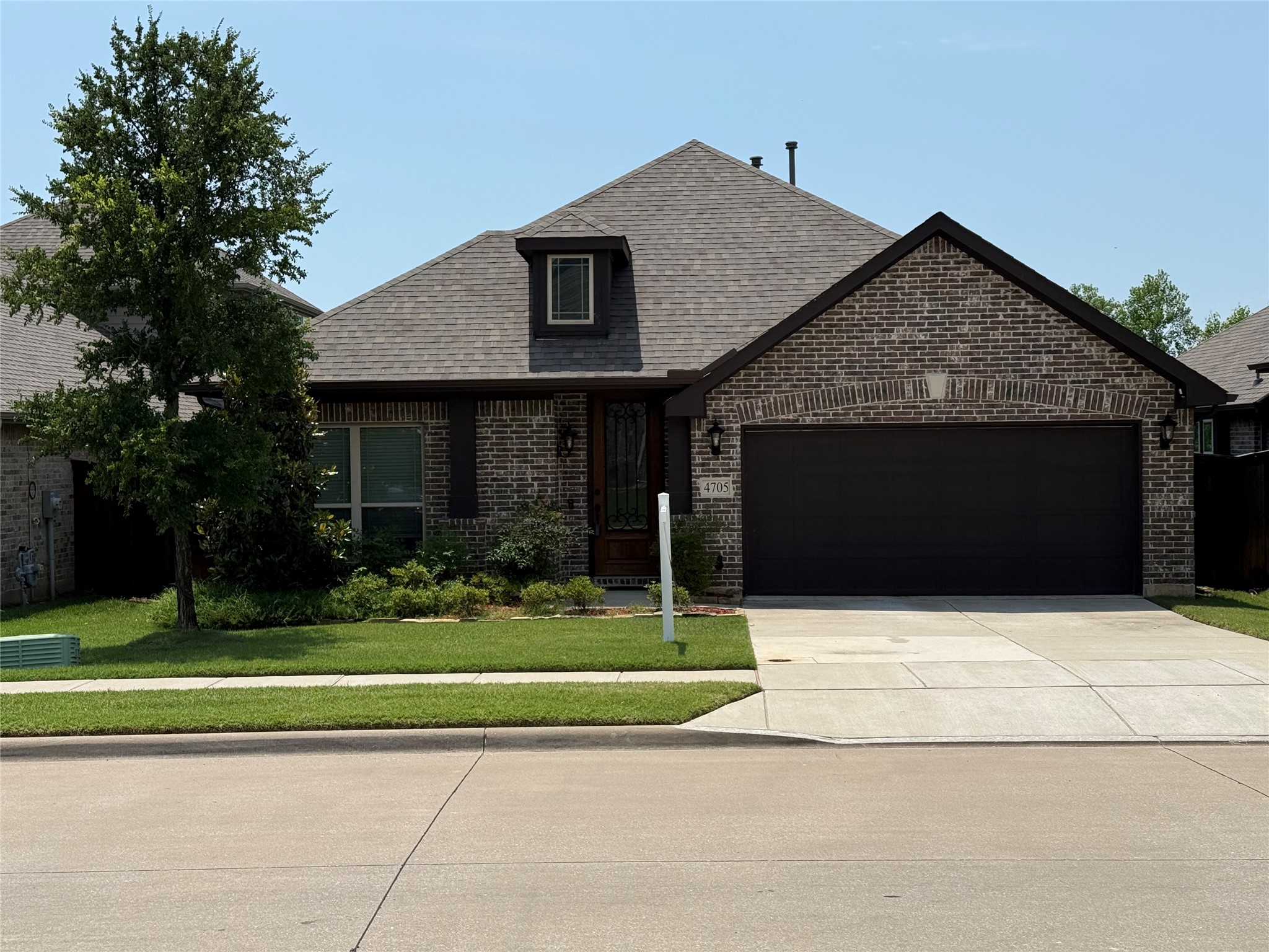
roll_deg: +1.2
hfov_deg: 39.7
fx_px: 1760
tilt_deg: -1.2
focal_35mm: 48
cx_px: 634
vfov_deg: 30.3
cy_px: 476
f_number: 1.78
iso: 100
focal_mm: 6.76
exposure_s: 1/8772
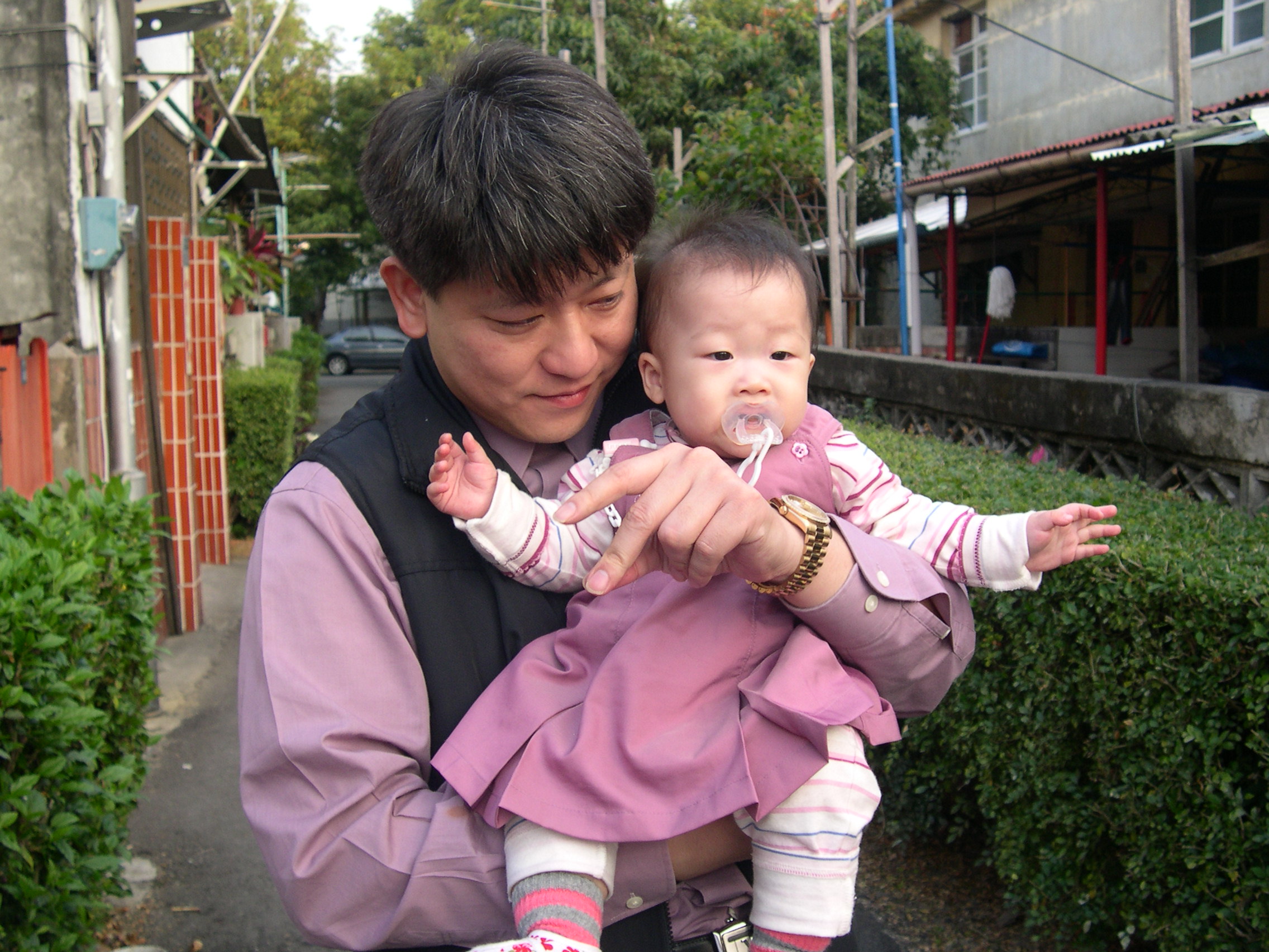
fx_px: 1393
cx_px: 634
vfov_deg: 37.7
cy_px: 476
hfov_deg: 49.0
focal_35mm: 38
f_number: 2.8
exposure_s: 1/105
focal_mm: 8
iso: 100
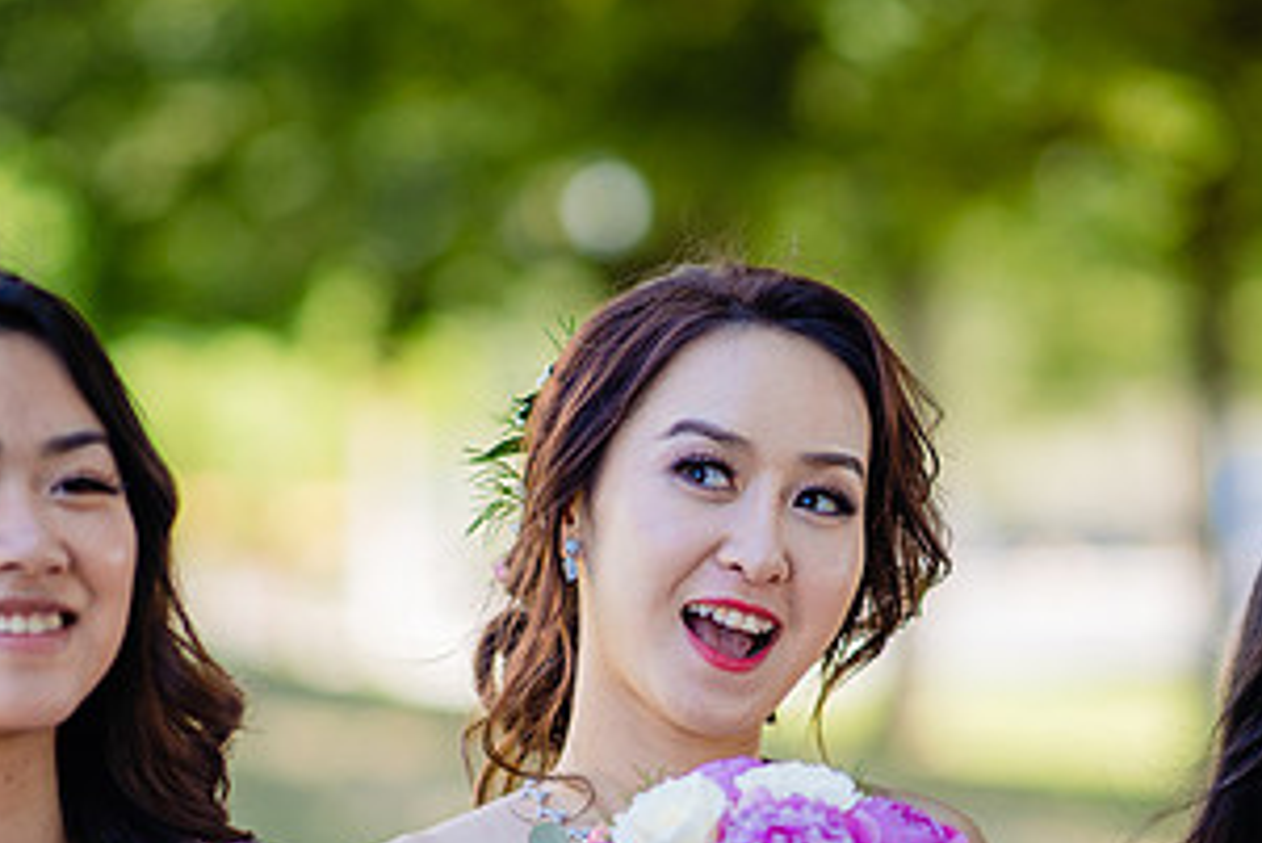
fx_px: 6734
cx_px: 754
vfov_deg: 7.2
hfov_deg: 10.7
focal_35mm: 192
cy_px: 592
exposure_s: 1/500
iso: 100
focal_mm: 85
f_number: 1.8
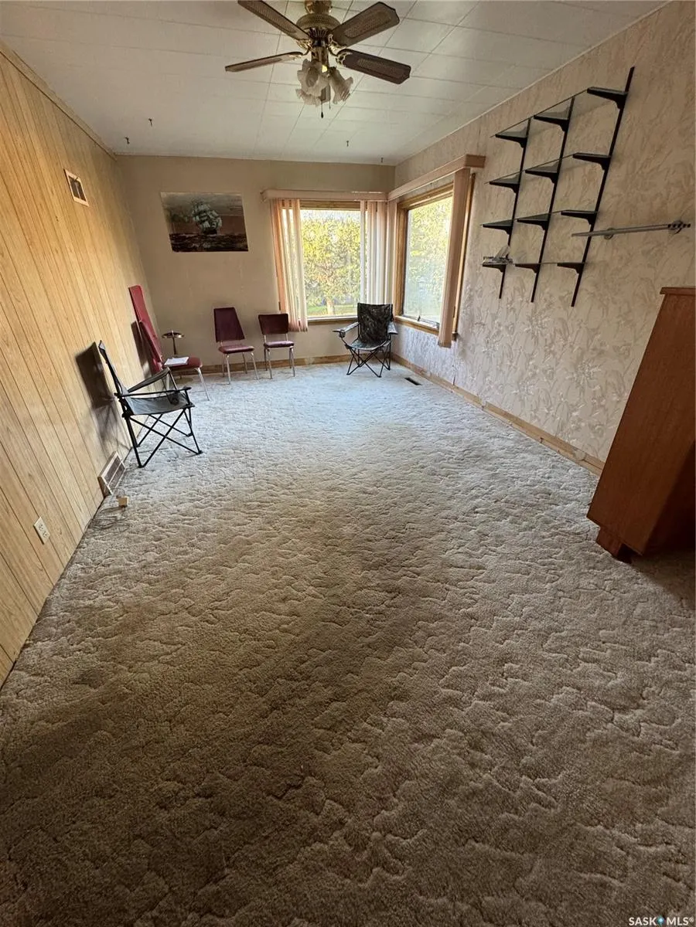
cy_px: 464
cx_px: 348
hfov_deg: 85.7
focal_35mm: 14
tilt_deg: -28.8
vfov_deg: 102.1
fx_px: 375
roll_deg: +0.4
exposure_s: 1/60
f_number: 2.2
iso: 250
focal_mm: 2.22
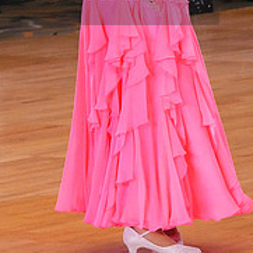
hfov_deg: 4.8
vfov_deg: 4.8
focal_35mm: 367
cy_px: -21
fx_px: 3035
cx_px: 27
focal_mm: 135
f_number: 8
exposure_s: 1/400
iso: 16000
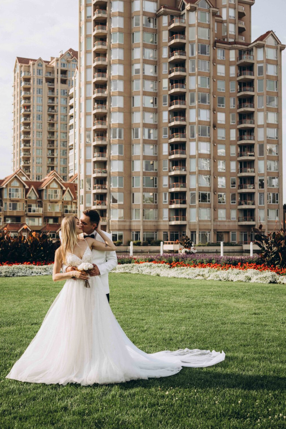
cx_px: 144
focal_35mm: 51
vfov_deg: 38.9
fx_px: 608
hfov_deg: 26.5
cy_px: 216
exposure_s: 1/640
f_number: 4
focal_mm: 50
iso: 100
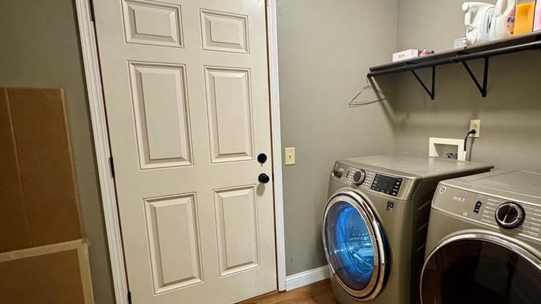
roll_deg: +0.4
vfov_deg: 51.4
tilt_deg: -9.7
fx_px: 316
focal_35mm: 22
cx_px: 325
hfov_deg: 80.2
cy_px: 167
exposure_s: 1/60
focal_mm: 2.22
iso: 800
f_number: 2.2
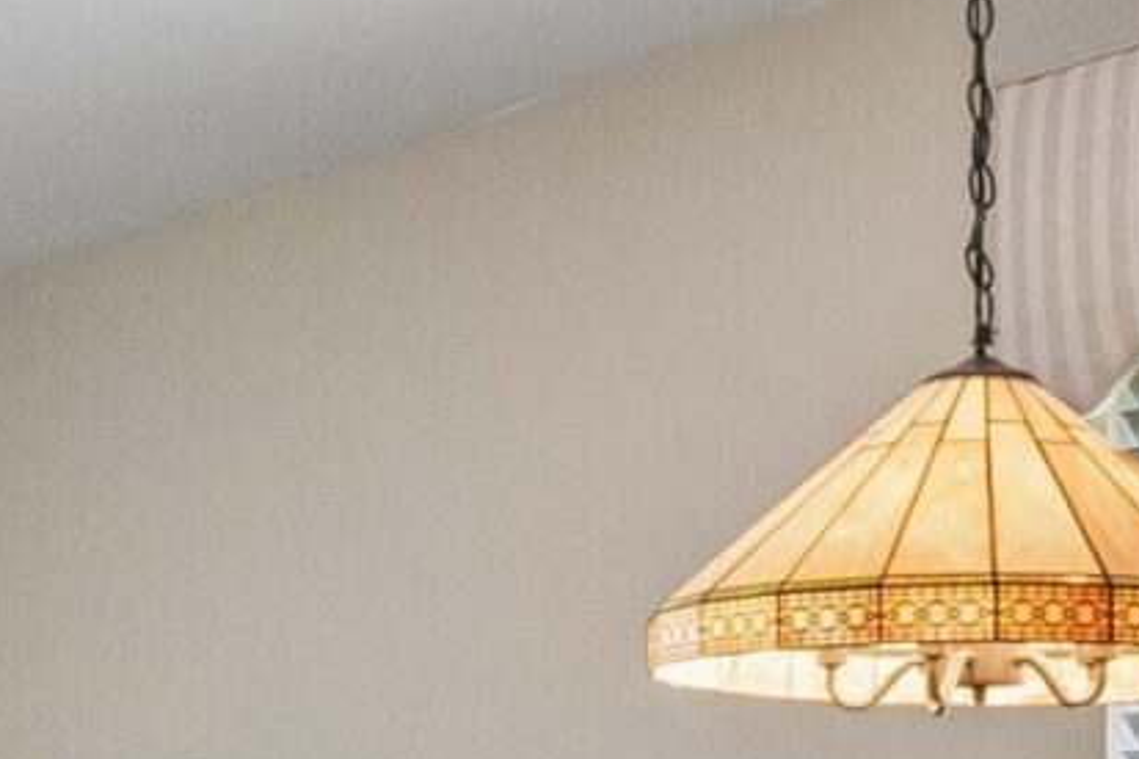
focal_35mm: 93
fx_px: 2941
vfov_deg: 14.4
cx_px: 648
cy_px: 810
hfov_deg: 21.9
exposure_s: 1/100
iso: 1250
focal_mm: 15
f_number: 7.1
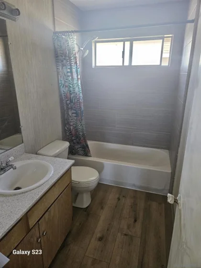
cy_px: 134
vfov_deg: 73.9
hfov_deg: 58.9
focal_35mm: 23
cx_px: 100
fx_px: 178
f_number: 1.8
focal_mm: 5.4
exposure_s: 1/120
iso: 500
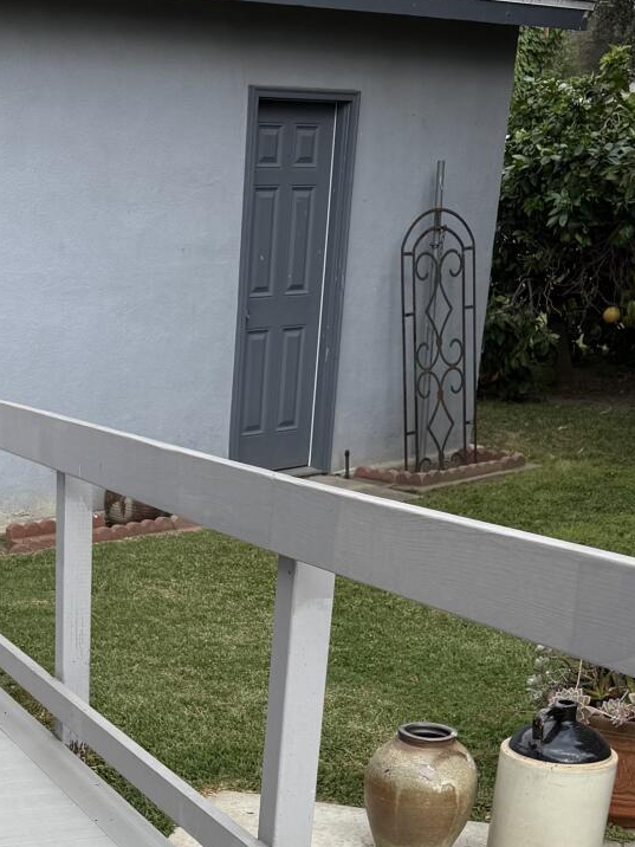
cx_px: 105
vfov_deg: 26.7
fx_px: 1639
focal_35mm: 67
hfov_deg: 21.6
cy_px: 930
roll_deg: -0.8
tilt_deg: -25.3
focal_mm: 6.76
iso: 80
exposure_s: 1/2370
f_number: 1.78
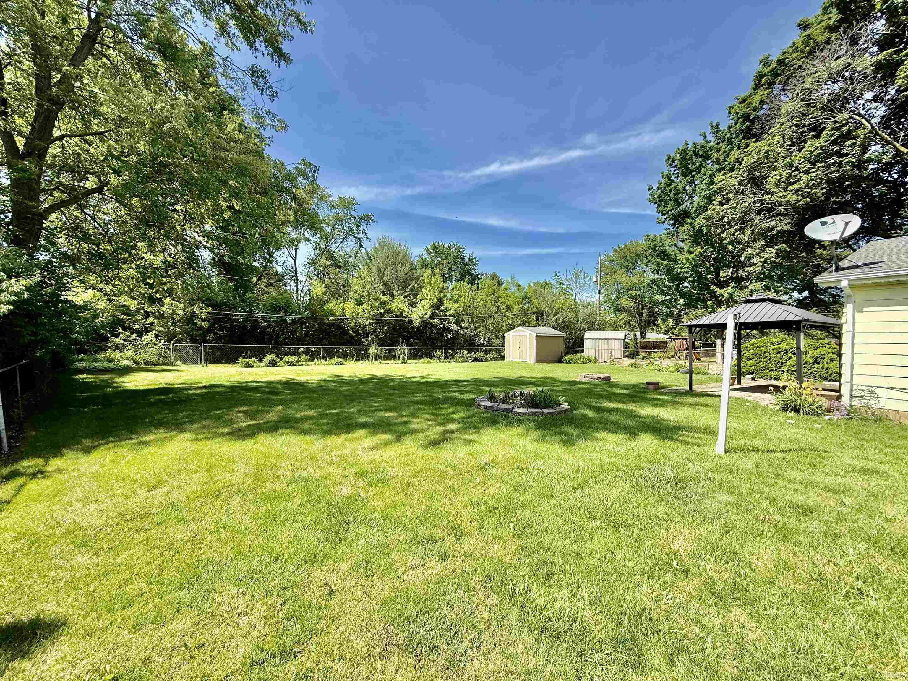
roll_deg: -1.0
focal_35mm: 14
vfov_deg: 85.7
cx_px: 454
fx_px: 367
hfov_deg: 102.1
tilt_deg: +1.5
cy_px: 340
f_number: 2.2
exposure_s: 1/1125
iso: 50
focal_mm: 2.22
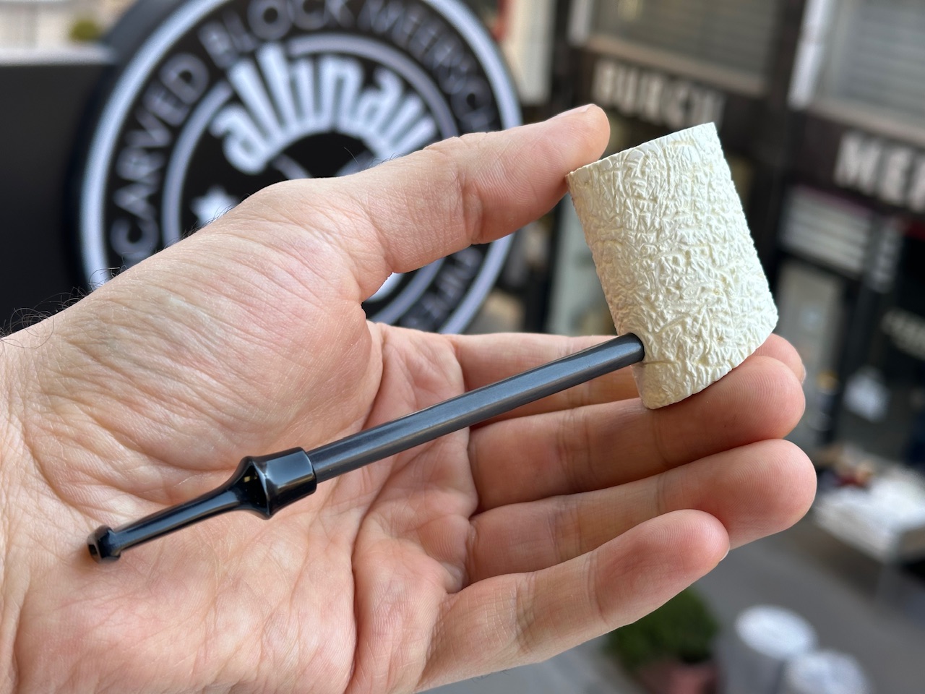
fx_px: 1283
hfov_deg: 39.7
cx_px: 462
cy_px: 347
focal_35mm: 48
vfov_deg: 30.3
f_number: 1.78
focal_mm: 6.86
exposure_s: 1/278
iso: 64
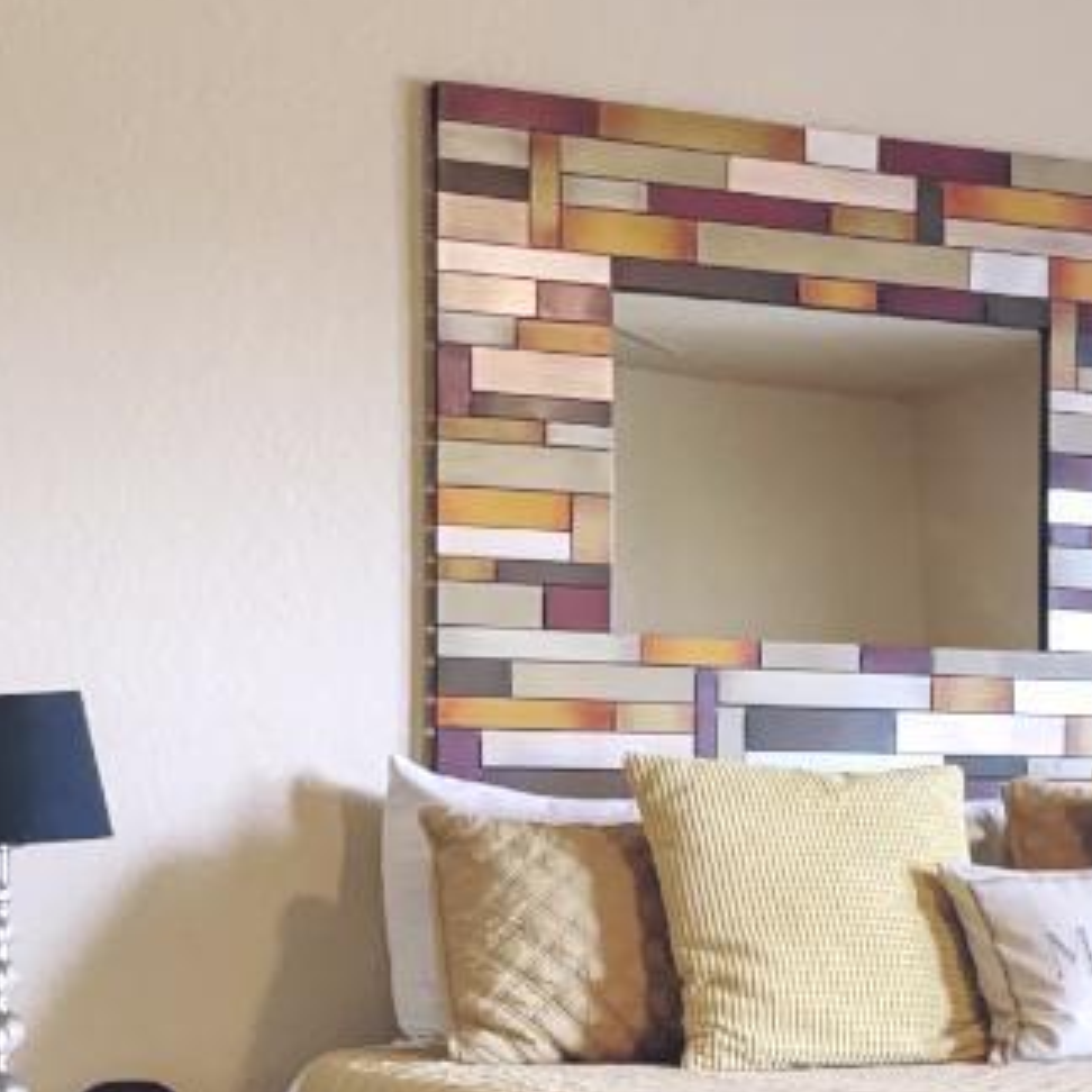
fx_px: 3034
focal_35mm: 85
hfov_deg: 20.1
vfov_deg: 20.2
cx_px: 903
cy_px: 895
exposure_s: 1/60
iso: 250
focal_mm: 4.2
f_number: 1.6
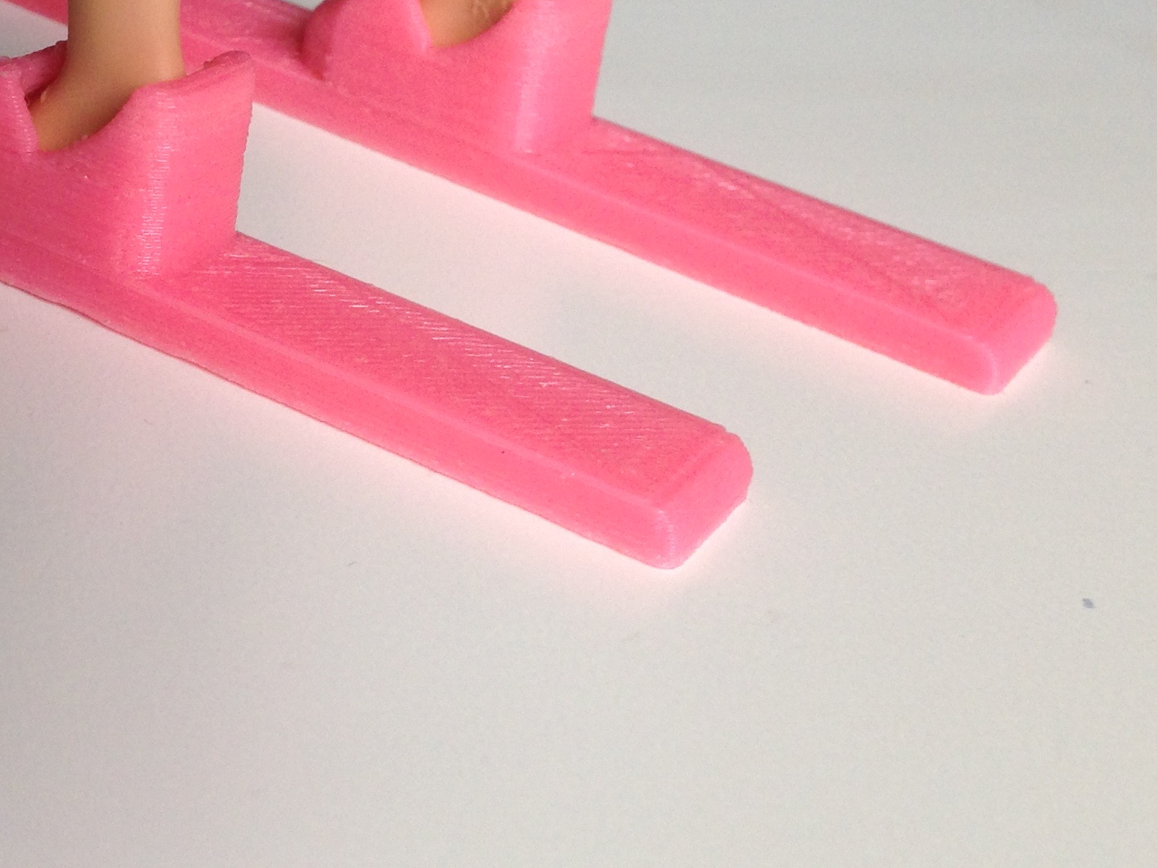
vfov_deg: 21.8
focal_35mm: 67
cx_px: 335
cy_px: 275
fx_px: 2239
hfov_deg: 28.7
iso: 80
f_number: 2.4
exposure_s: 1/20
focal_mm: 4.12
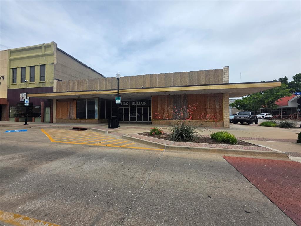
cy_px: 113
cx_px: 150
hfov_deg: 106.2
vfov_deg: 89.9
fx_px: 113
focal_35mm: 13
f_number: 1.9
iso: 32
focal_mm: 2.2
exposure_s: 1/2128
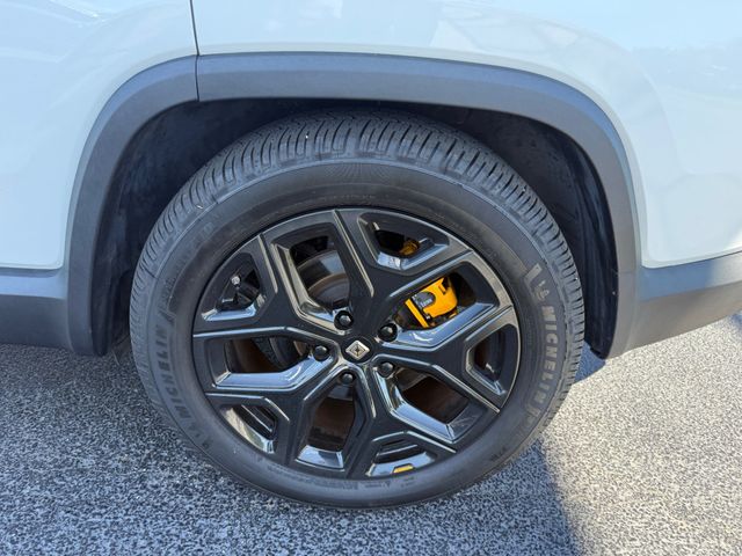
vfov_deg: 56.8
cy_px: 278
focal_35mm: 24
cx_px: 371
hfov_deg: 71.6
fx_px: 514
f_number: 1.78
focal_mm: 6.76
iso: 100
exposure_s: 1/459
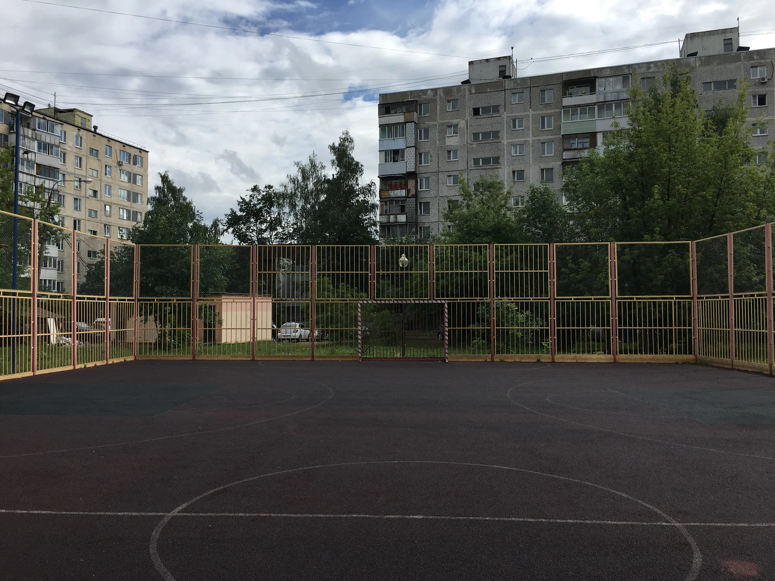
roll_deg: +0.9
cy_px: 290
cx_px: 388
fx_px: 649
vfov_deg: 48.2
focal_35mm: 29
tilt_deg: +2.2
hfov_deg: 61.7
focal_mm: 4.15
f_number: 2.2
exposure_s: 1/1672
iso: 25
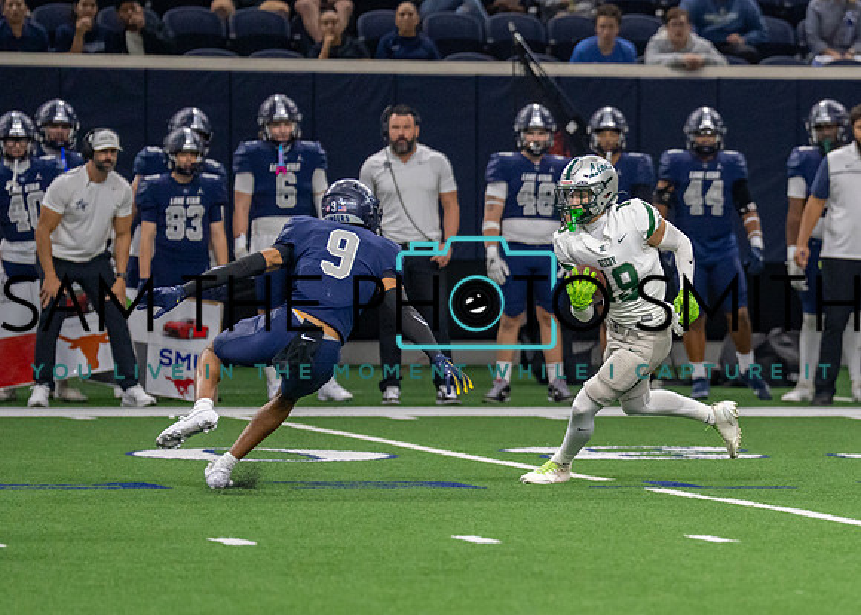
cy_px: 335
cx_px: 724
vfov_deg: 3.9
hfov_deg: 5.5
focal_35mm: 367
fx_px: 8960
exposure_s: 1/1000
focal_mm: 200
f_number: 2.8
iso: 2500
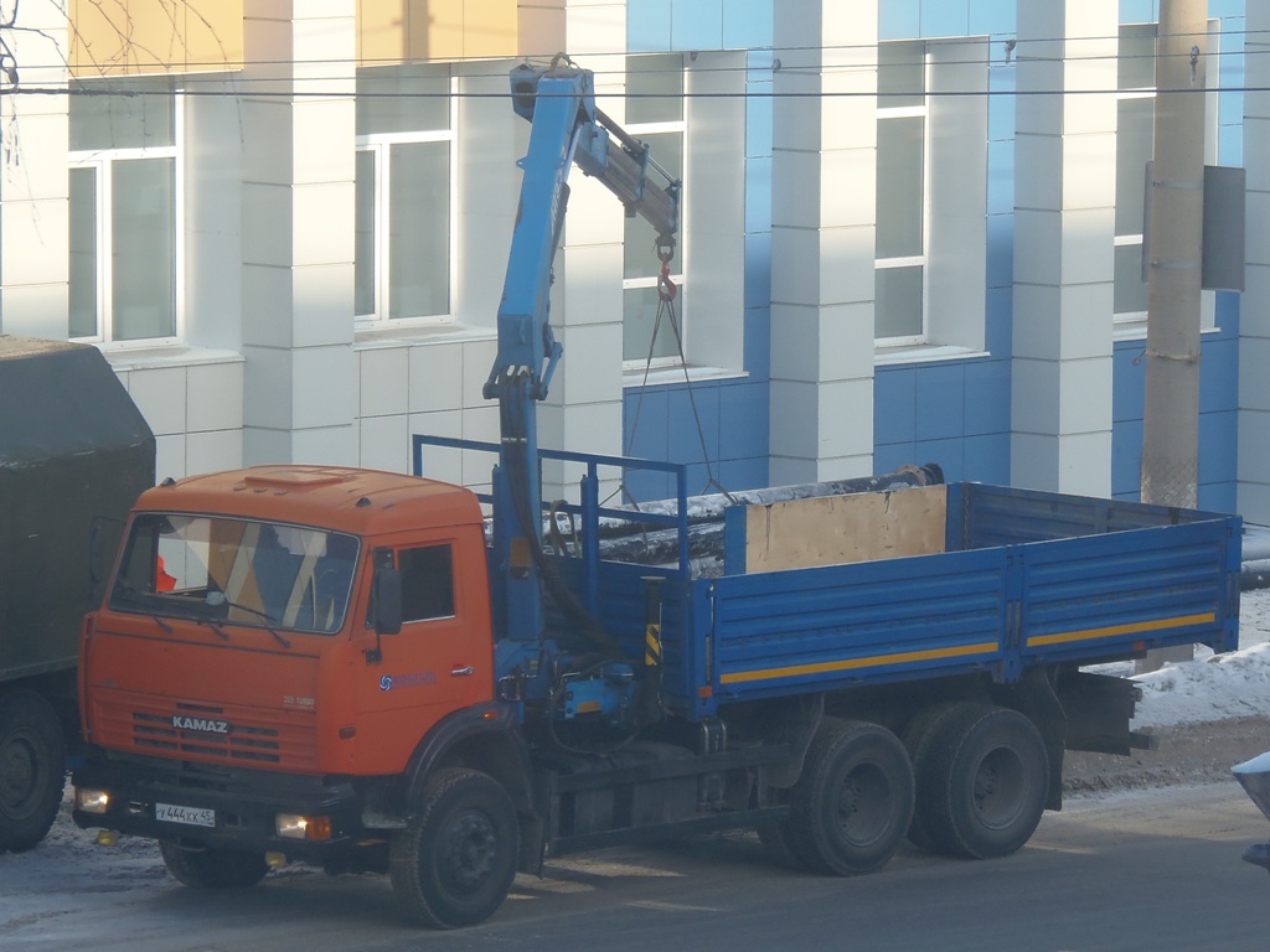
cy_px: 476
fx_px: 7741
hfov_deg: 9.4
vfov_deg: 7.0
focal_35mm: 211
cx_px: 635
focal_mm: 39.2
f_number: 5
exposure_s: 1/160
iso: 64
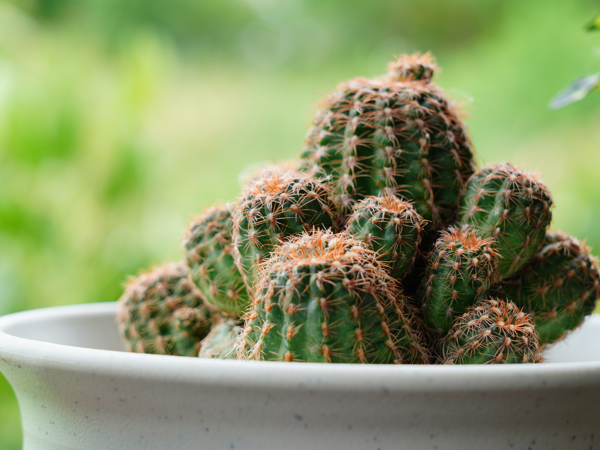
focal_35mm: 114
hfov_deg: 17.3
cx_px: 283
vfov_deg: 13.0
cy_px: 225
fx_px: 1976
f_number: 8
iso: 200
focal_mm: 105
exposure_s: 1/100
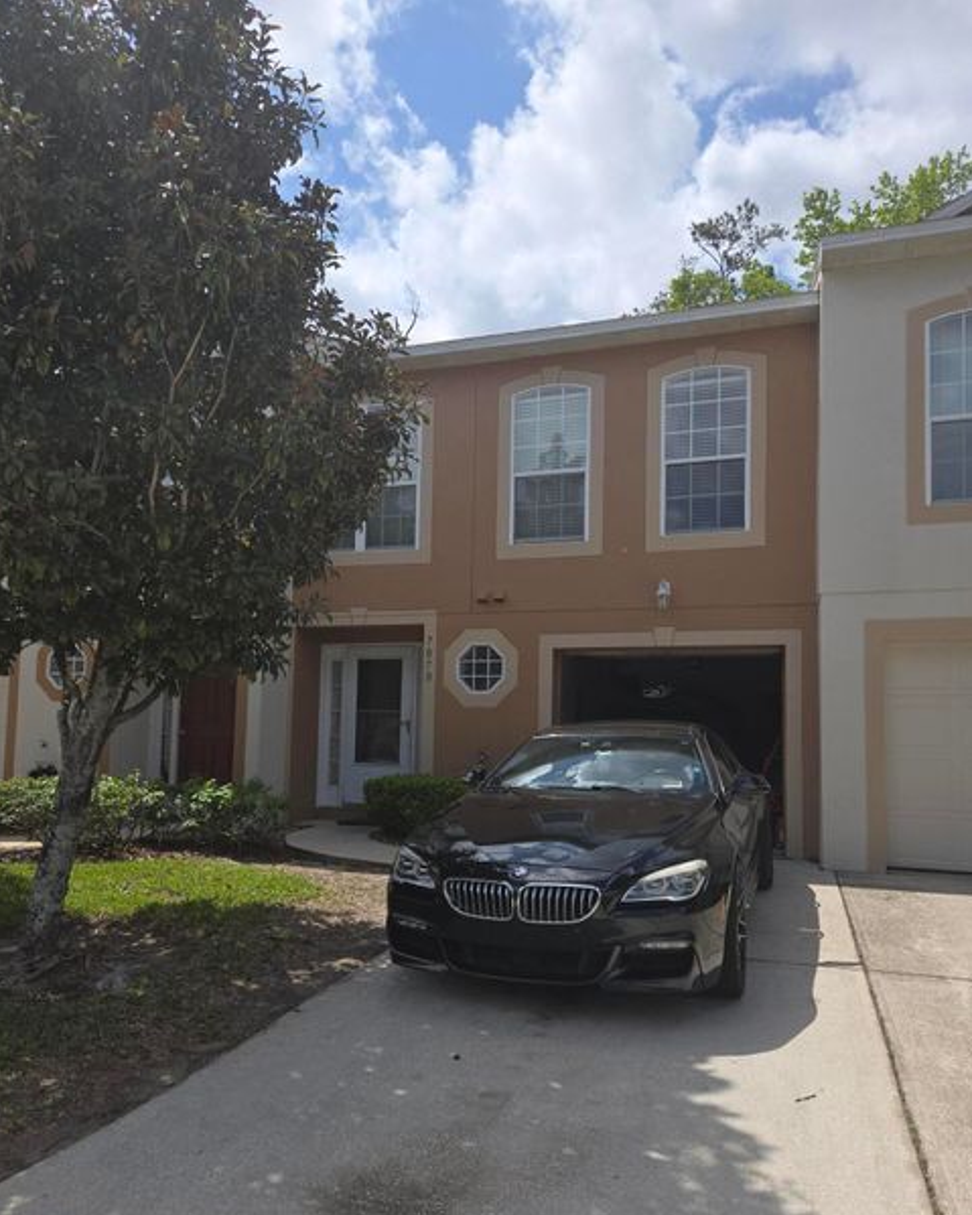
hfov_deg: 56.8
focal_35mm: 25
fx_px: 899
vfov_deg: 67.9
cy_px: 674
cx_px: 485
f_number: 1.8
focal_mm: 5.4
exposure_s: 1/2551
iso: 25
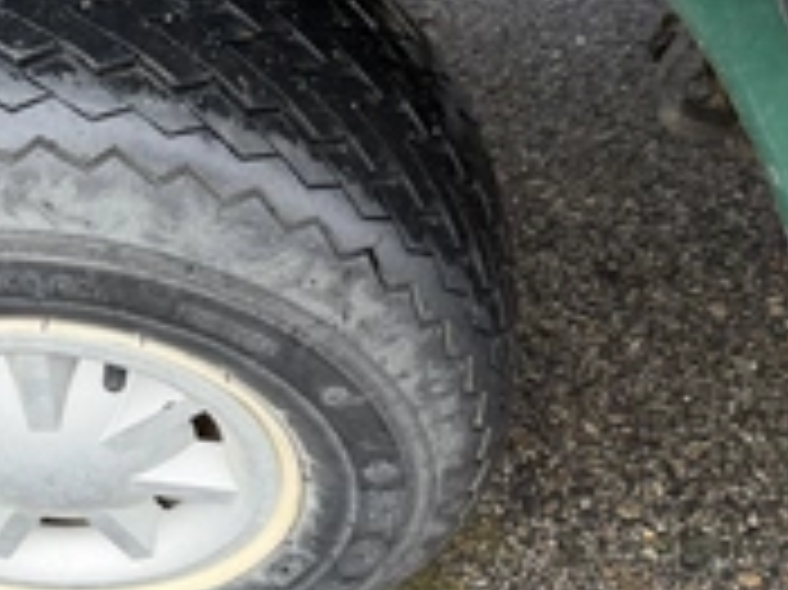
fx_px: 1251
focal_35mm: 55
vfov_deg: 26.5
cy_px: 333
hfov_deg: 34.5
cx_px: 239
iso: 80
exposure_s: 1/180
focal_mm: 6.76
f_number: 1.78
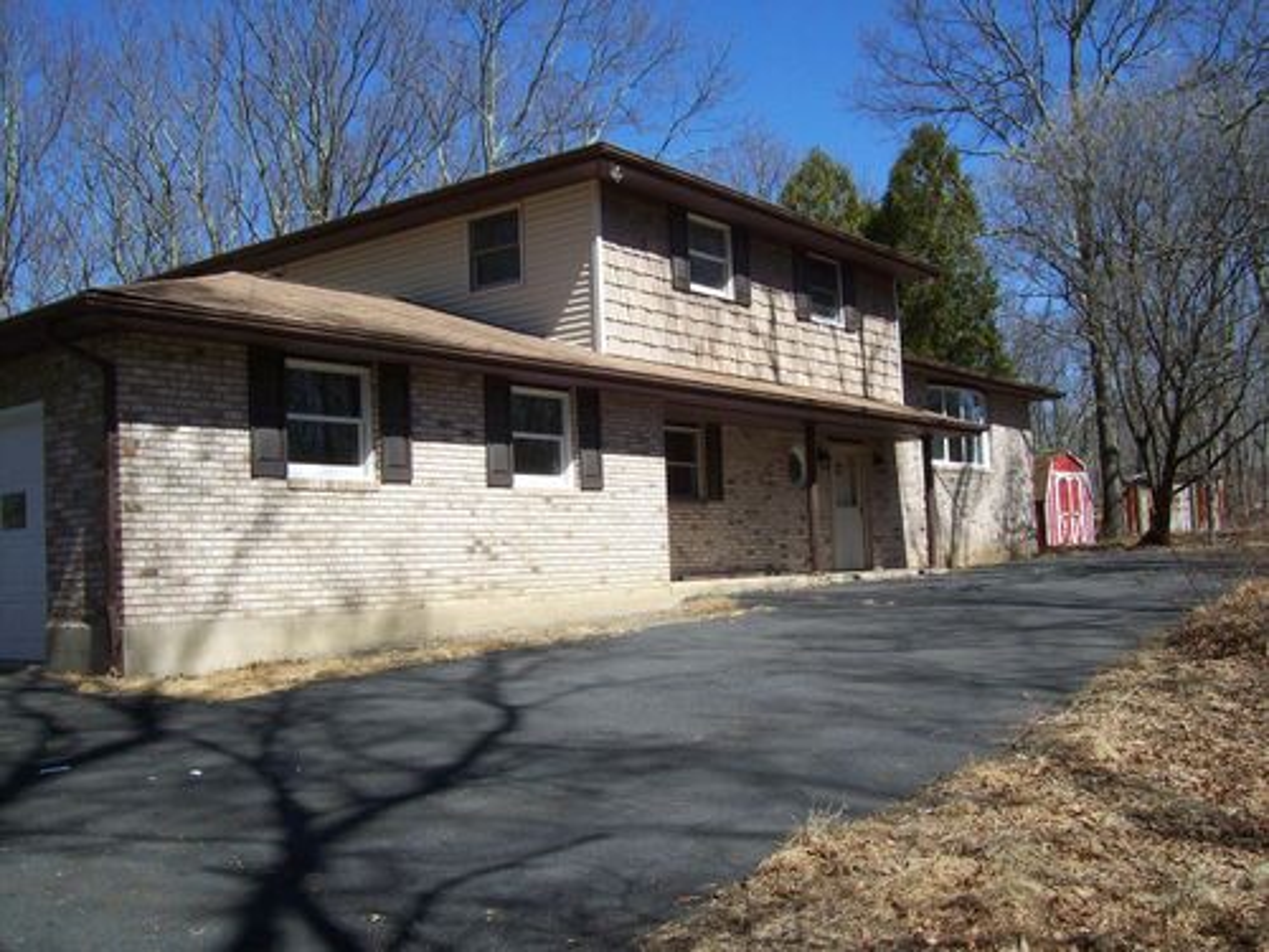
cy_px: 476
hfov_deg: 51.4
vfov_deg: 39.7
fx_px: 1320
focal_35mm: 36
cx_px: 634
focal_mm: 6
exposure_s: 1/435
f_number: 4.8
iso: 80
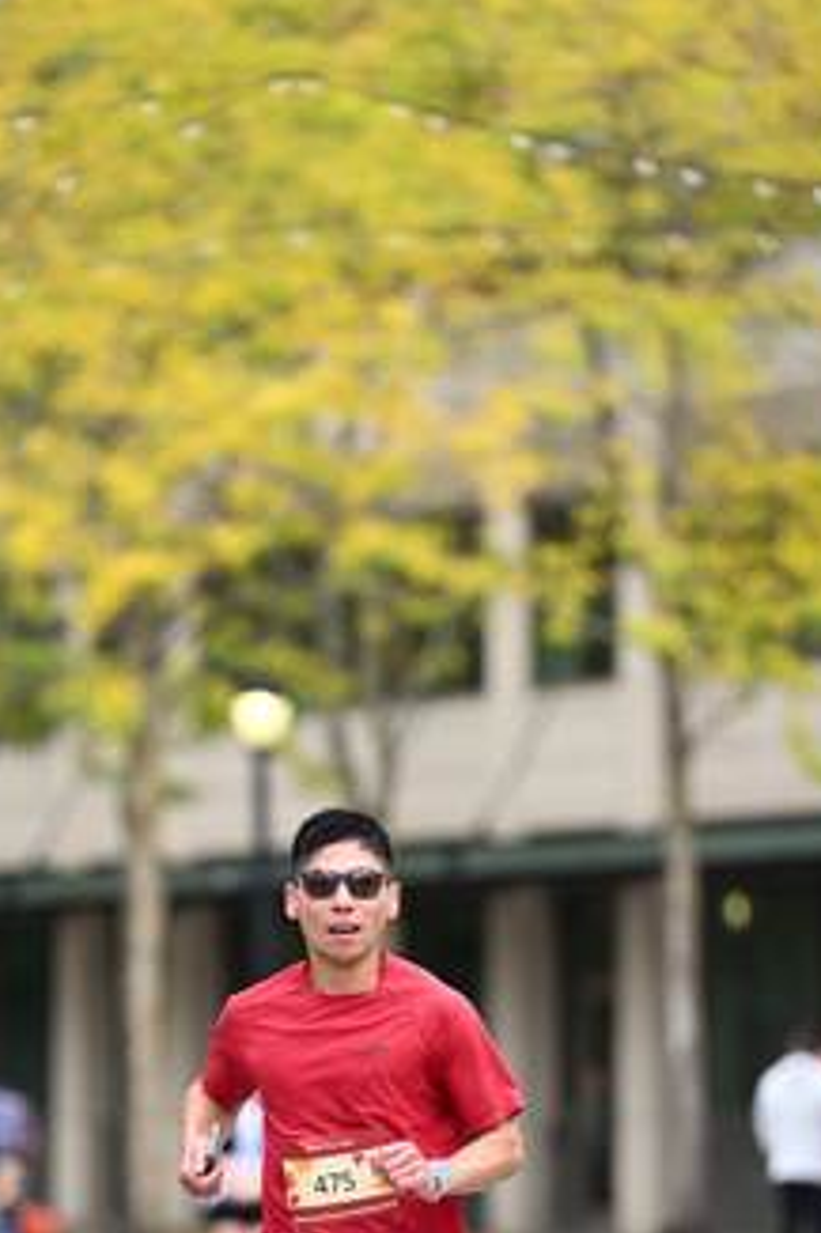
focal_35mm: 287
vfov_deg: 7.2
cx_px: 358
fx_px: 9827
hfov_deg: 4.8
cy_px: 946
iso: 640
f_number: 2.8
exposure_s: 1/2000
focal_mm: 170
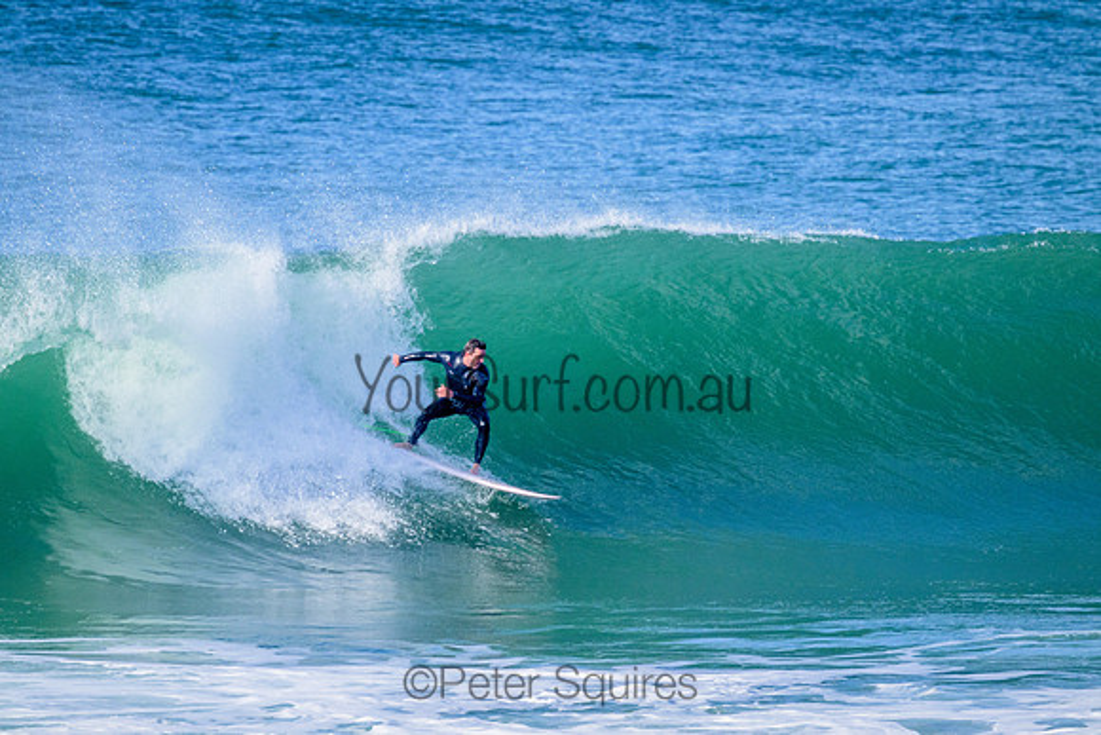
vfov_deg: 1.7
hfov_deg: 2.6
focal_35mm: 800
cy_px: 368
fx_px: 24471
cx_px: 550
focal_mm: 800
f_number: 11
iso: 2200
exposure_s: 1/2000
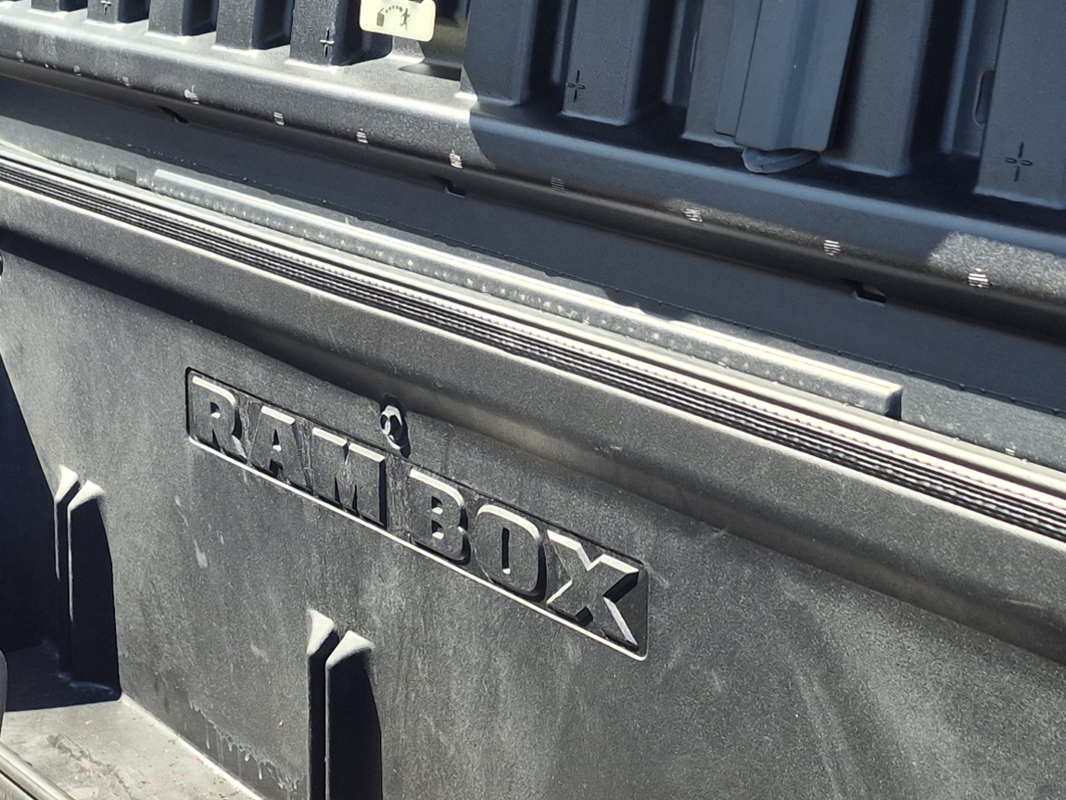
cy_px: 462
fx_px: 2464
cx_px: 574
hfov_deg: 24.4
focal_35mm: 80
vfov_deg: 18.4
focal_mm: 5.4
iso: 25
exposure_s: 1/652
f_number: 1.8
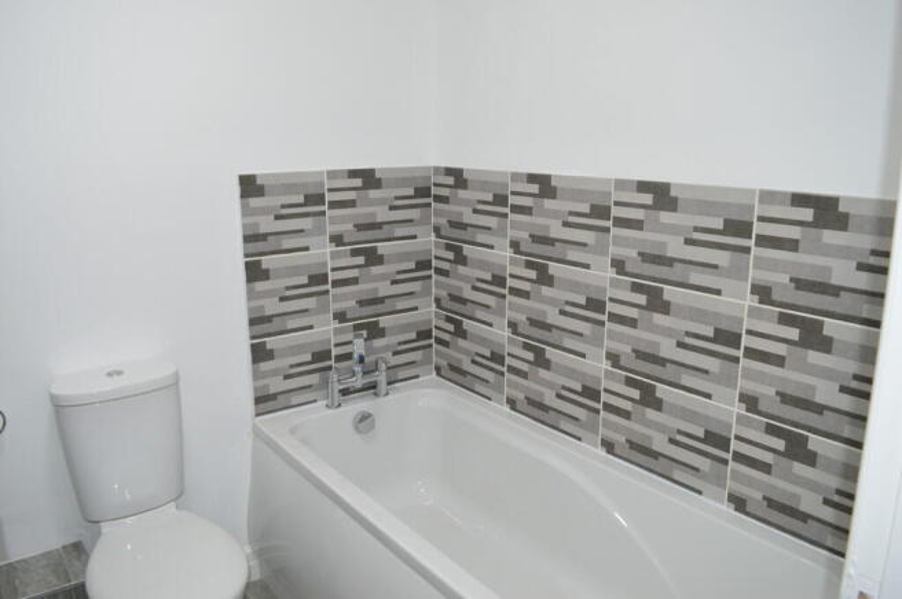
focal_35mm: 27
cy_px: 300
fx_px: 676
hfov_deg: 67.4
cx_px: 451
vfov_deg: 47.8
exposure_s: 1/200
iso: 800
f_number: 5
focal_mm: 18
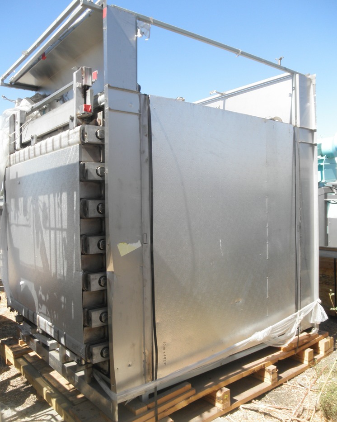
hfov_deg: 48.5
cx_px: 166
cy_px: 210
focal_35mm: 30
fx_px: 374
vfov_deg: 58.8
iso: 64
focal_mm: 5
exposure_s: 1/500
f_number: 3
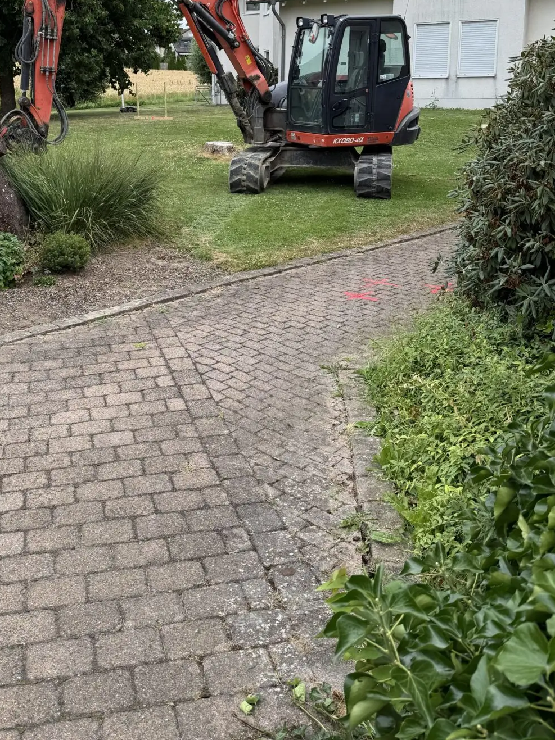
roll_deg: -0.2
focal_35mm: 35
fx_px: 749
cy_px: 201
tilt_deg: -8.5
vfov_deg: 50.8
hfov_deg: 40.2
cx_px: 191
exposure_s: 1/2110
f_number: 1.78
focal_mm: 6.76
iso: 80
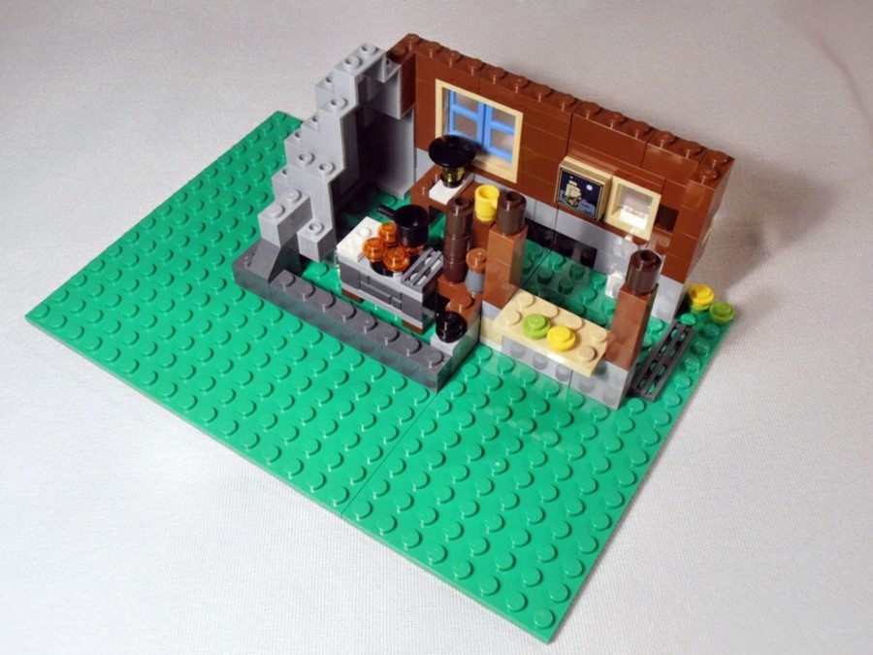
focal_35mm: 37
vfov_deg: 38.7
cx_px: 436
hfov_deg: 50.1
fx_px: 933
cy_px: 328
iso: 125
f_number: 3.9
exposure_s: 1/30
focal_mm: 6.61
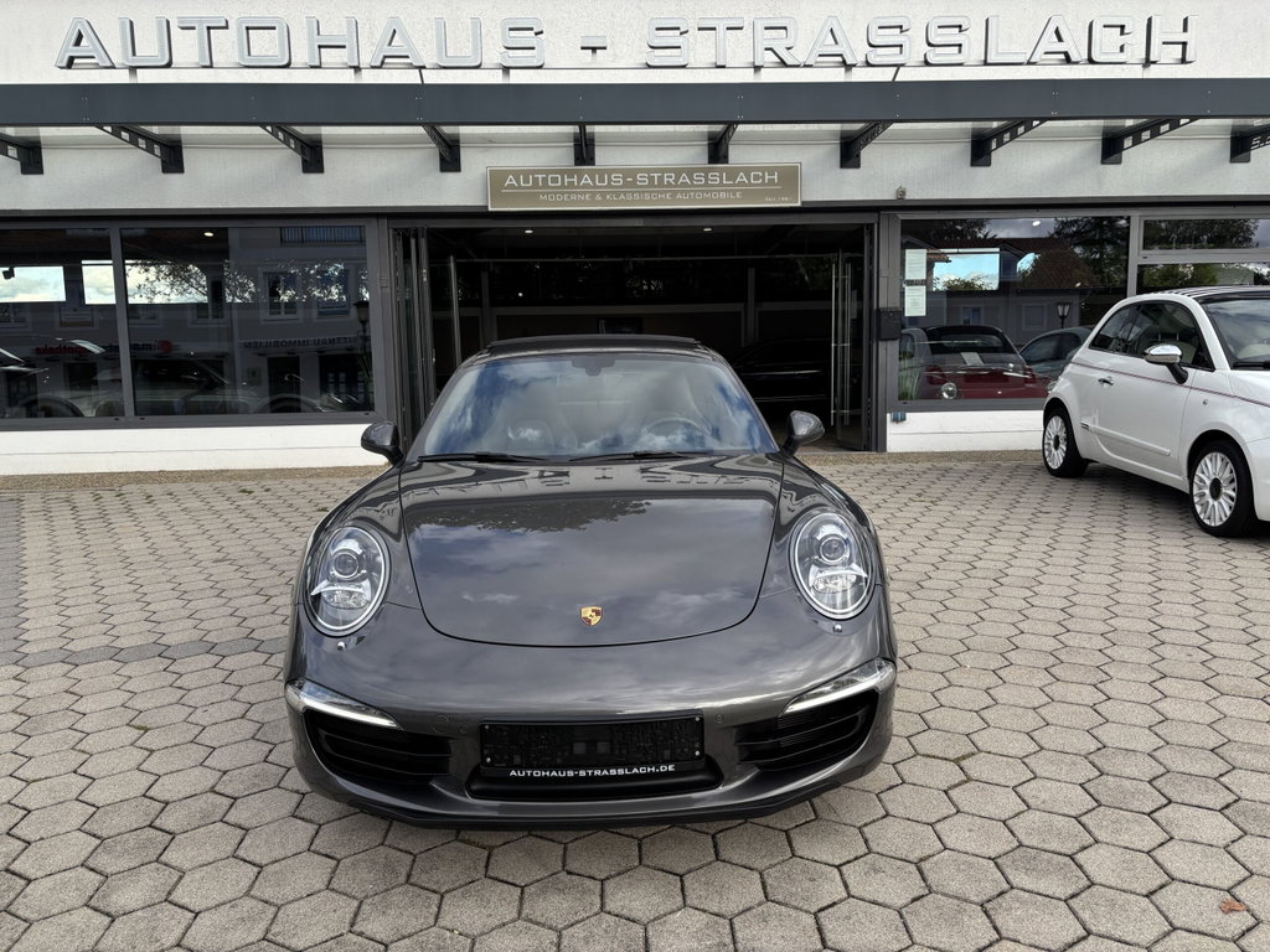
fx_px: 954
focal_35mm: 26
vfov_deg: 53.1
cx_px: 635
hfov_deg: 67.3
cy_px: 476
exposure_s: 1/970
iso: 50
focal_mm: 5.96
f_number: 1.6
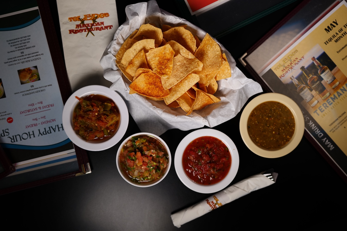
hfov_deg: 54.4
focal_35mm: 35
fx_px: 337
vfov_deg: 37.9
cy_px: 116
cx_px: 174
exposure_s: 1/125
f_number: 2.8
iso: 200
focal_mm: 35
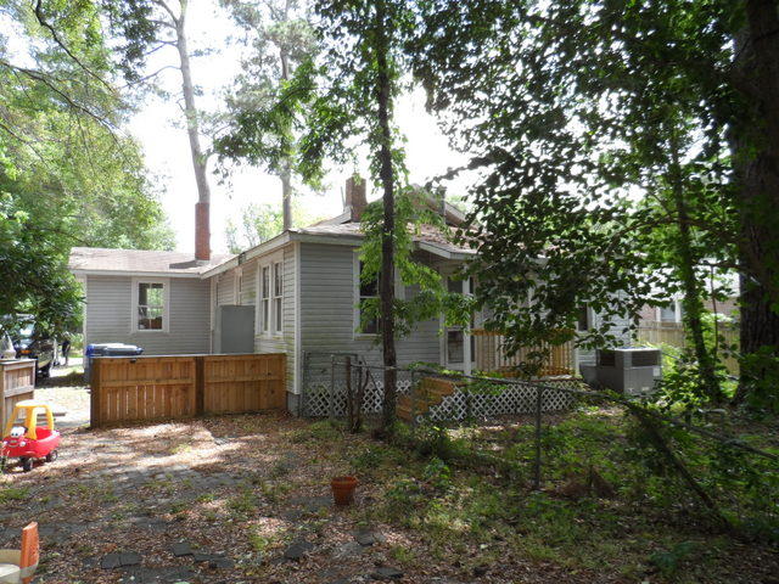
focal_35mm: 24
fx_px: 540
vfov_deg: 56.8
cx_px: 390
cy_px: 292
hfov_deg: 71.6
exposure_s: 1/180
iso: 80
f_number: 3.2
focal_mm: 4
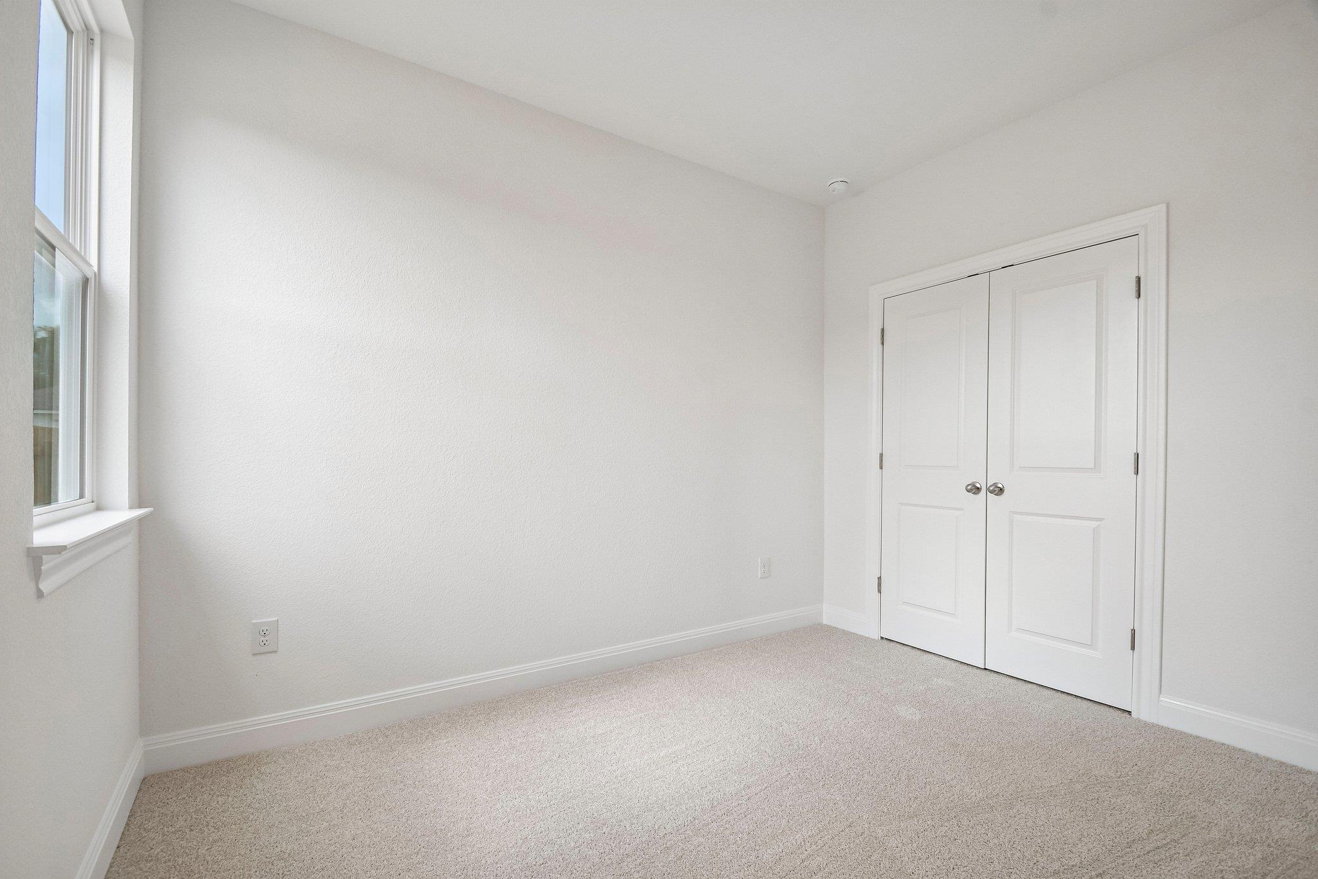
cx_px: 659
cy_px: 440
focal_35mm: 15
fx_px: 549
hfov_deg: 100.4
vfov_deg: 77.3
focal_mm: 10
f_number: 8
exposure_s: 1/60
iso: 400
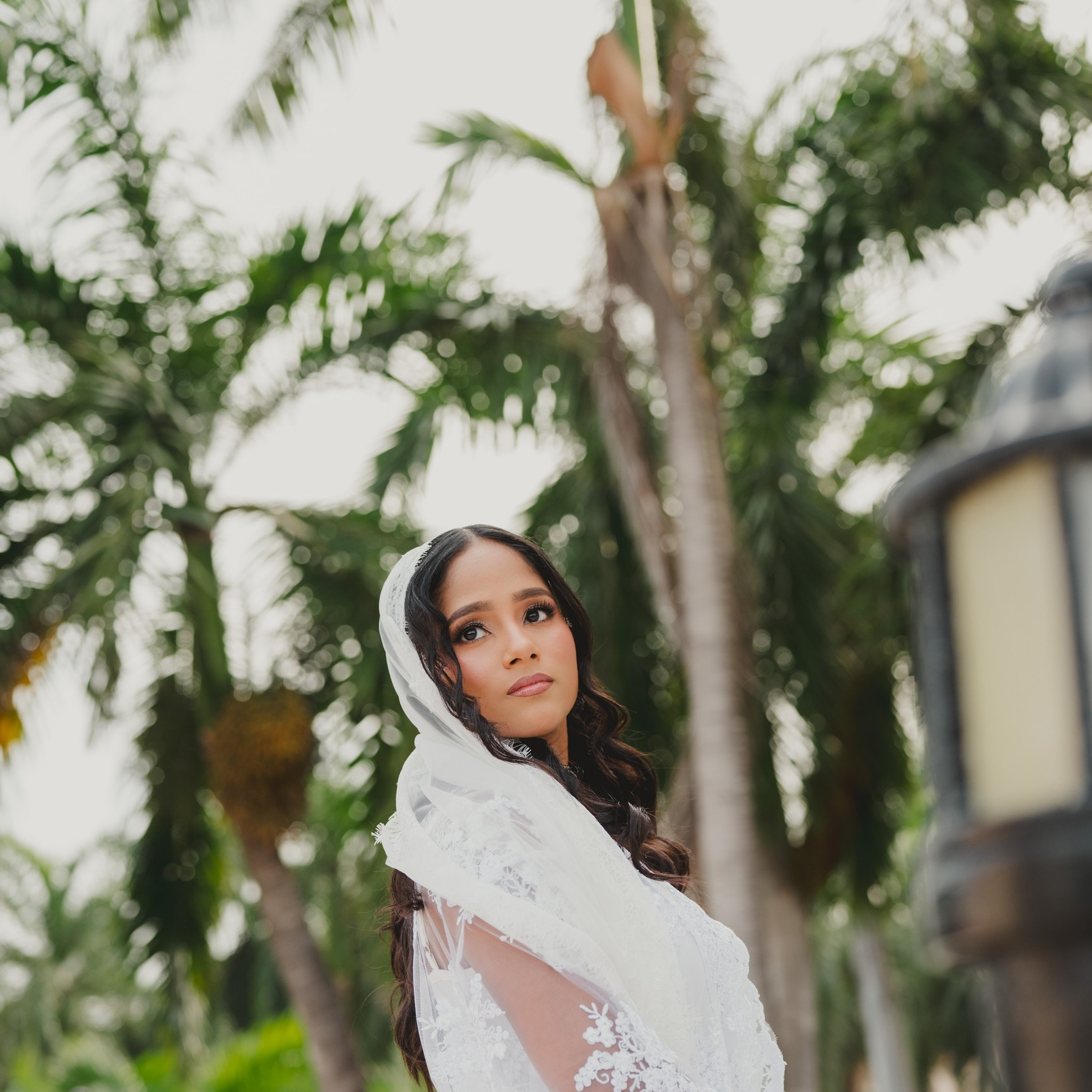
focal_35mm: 64
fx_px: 2284
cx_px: 545
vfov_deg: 26.7
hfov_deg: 26.9
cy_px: 719
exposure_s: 1/500
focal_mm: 50
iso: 200
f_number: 2.8
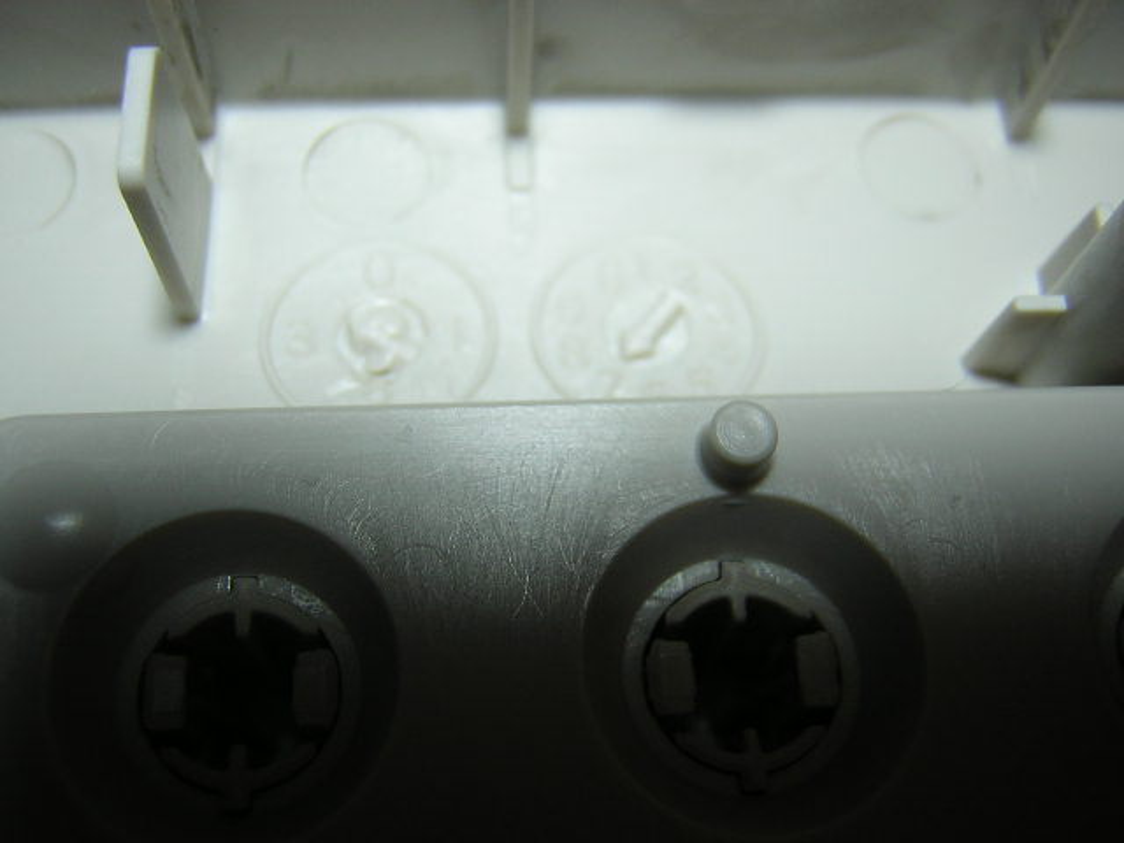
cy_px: 422
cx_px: 562
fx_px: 1169
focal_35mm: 36
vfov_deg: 39.7
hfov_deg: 51.4
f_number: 2.6
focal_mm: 4.7
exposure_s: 1/23.4
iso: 100
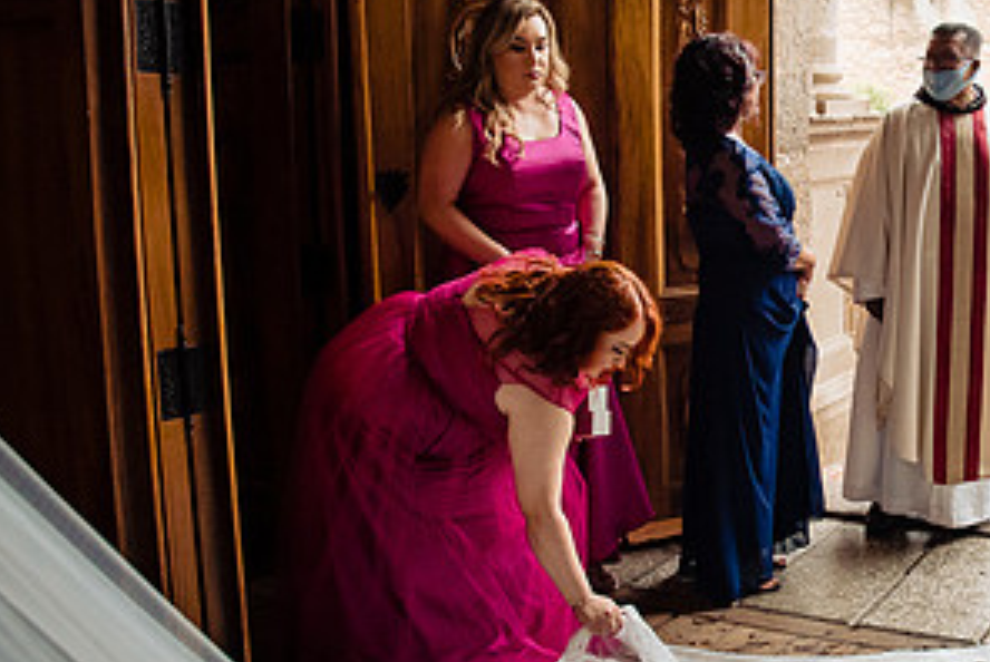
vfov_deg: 28.7
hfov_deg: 38.8
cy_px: 276
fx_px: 1294
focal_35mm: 47
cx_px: 903
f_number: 5.6
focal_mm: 24
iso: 2000
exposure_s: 1/250
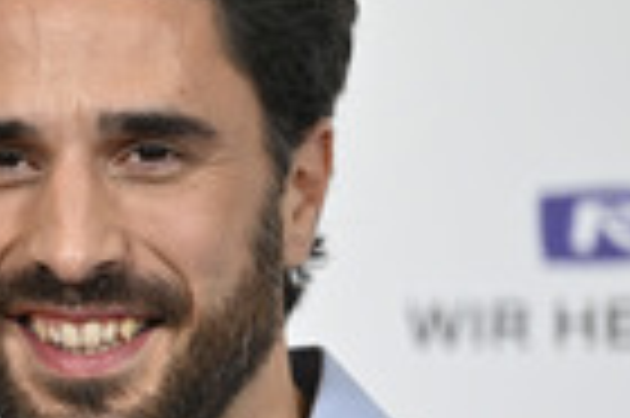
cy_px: 431
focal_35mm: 517
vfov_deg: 2.7
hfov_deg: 4.0
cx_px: -137
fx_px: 9037
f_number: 2.8
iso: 1000
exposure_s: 1/640
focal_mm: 160
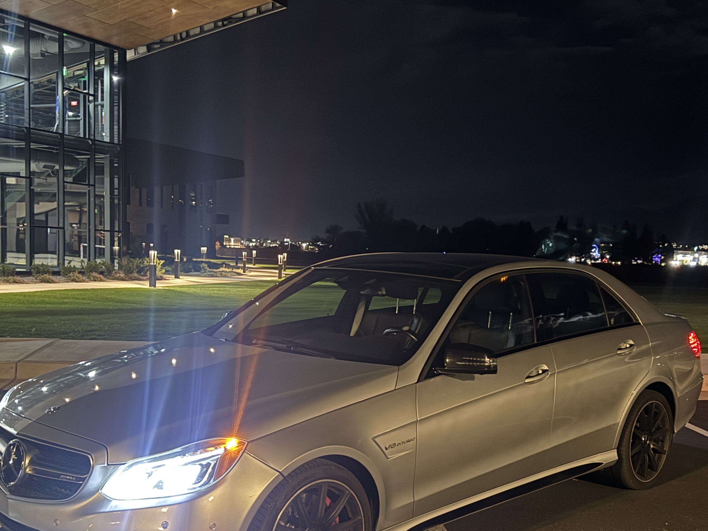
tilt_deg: -6.5
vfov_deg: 33.3
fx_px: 880
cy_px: 361
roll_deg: -2.0
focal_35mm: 43
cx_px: 371
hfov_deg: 43.8
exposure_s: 1/17
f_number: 1.78
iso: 1000
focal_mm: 6.76
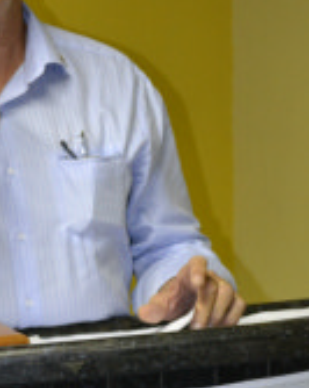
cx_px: 134
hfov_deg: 11.4
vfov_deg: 14.2
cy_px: 302
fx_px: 1548
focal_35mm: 135
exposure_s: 1/60
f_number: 4.8
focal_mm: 32
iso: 2000
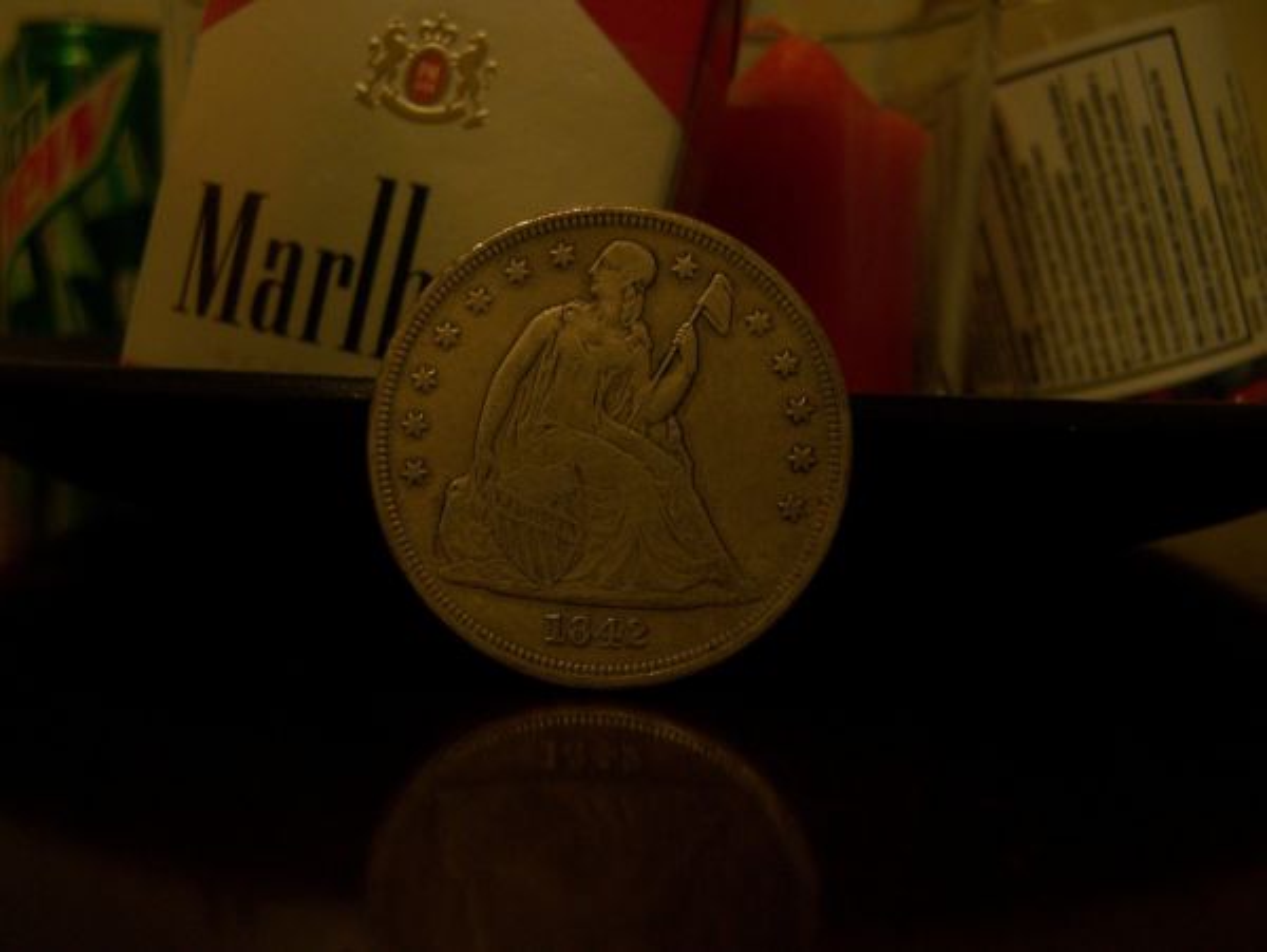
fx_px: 1392
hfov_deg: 48.9
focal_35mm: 38
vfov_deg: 37.8
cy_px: 476
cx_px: 634
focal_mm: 6.3
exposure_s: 1/8
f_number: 2.8
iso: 160
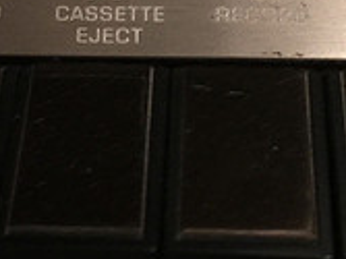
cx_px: 118
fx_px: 1009
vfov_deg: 14.2
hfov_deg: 19.4
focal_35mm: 101
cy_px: -45
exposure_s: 1/8
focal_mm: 4.15
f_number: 2.2
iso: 125
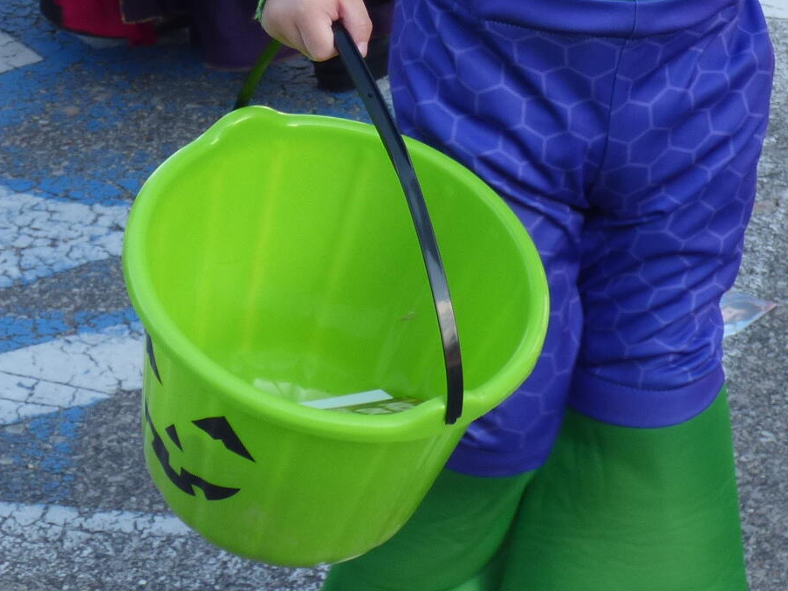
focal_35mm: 156
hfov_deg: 12.6
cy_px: -87
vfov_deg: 9.4
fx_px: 3551
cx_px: 548
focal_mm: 9.51
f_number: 3.9
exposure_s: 1/125
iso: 100
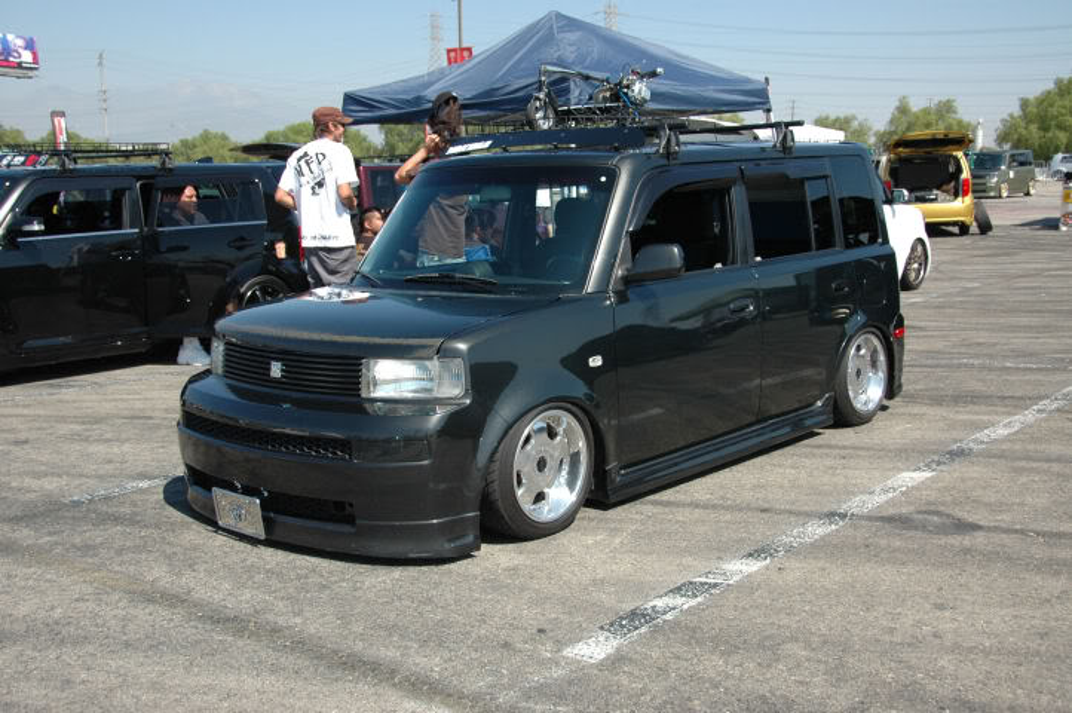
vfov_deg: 34.1
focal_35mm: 39
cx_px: 536
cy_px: 356
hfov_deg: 49.6
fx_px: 1160
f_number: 4.5
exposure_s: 1/1000
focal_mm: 26
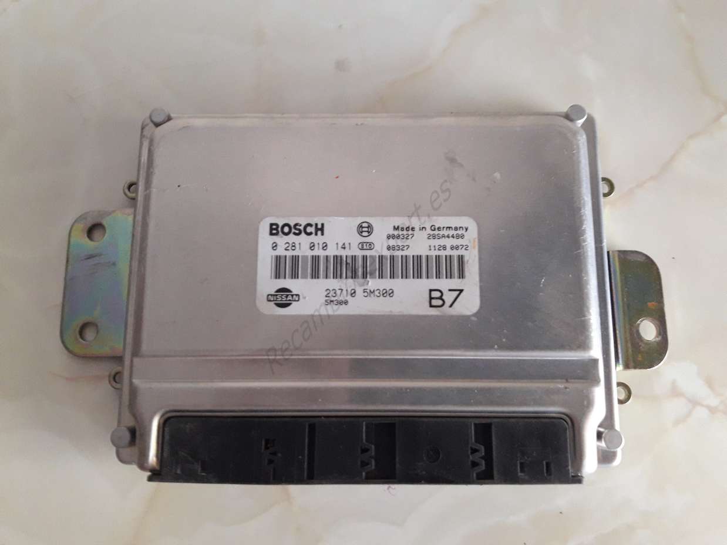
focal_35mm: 28
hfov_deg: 63.5
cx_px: 364
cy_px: 272
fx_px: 588
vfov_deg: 49.7
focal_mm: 3.7
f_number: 1.9
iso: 250
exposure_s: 1/17
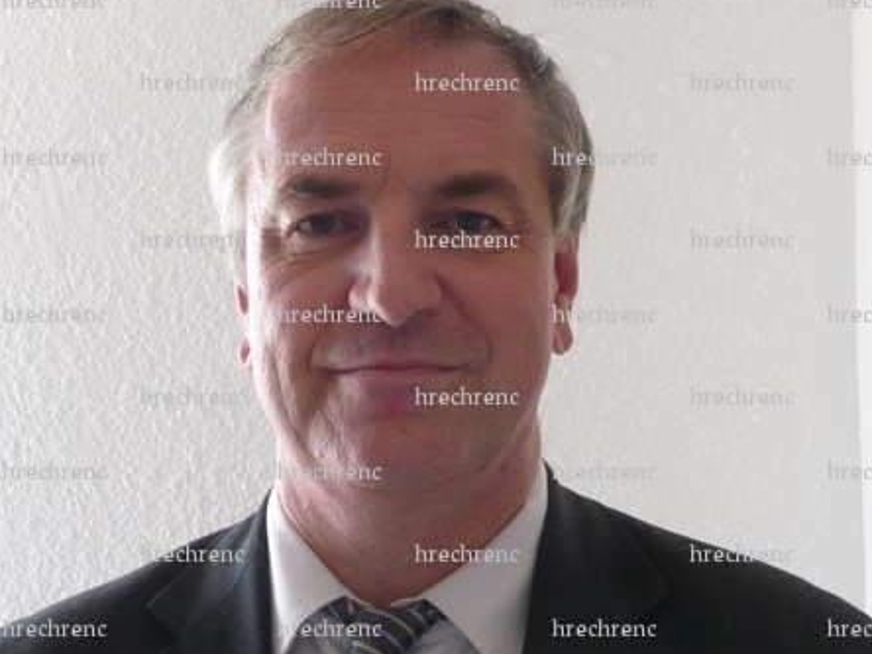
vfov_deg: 19.9
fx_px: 1864
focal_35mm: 74
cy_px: 332
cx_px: 463
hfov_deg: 26.3
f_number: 4.5
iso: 320
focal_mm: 11.3
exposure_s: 1/40
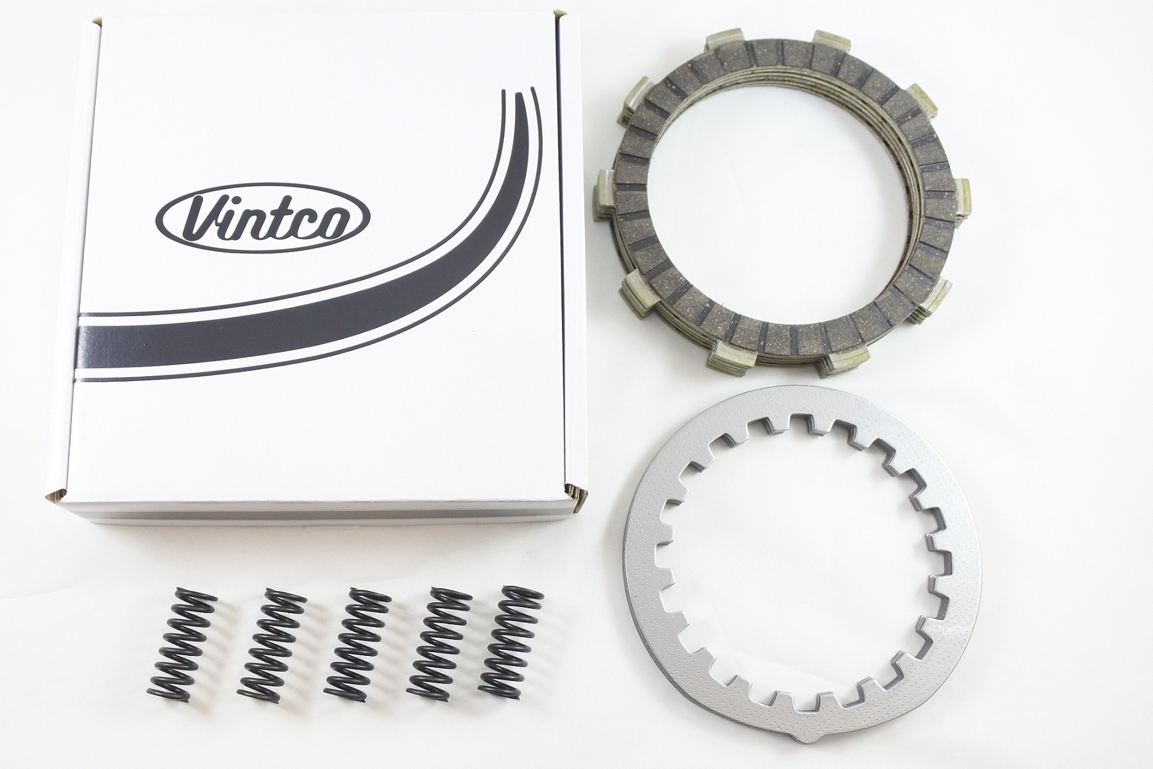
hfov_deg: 61.9
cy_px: 384
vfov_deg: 43.6
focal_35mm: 30
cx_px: 576
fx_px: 961
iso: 720
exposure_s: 1/125
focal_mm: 11.4
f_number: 3.8
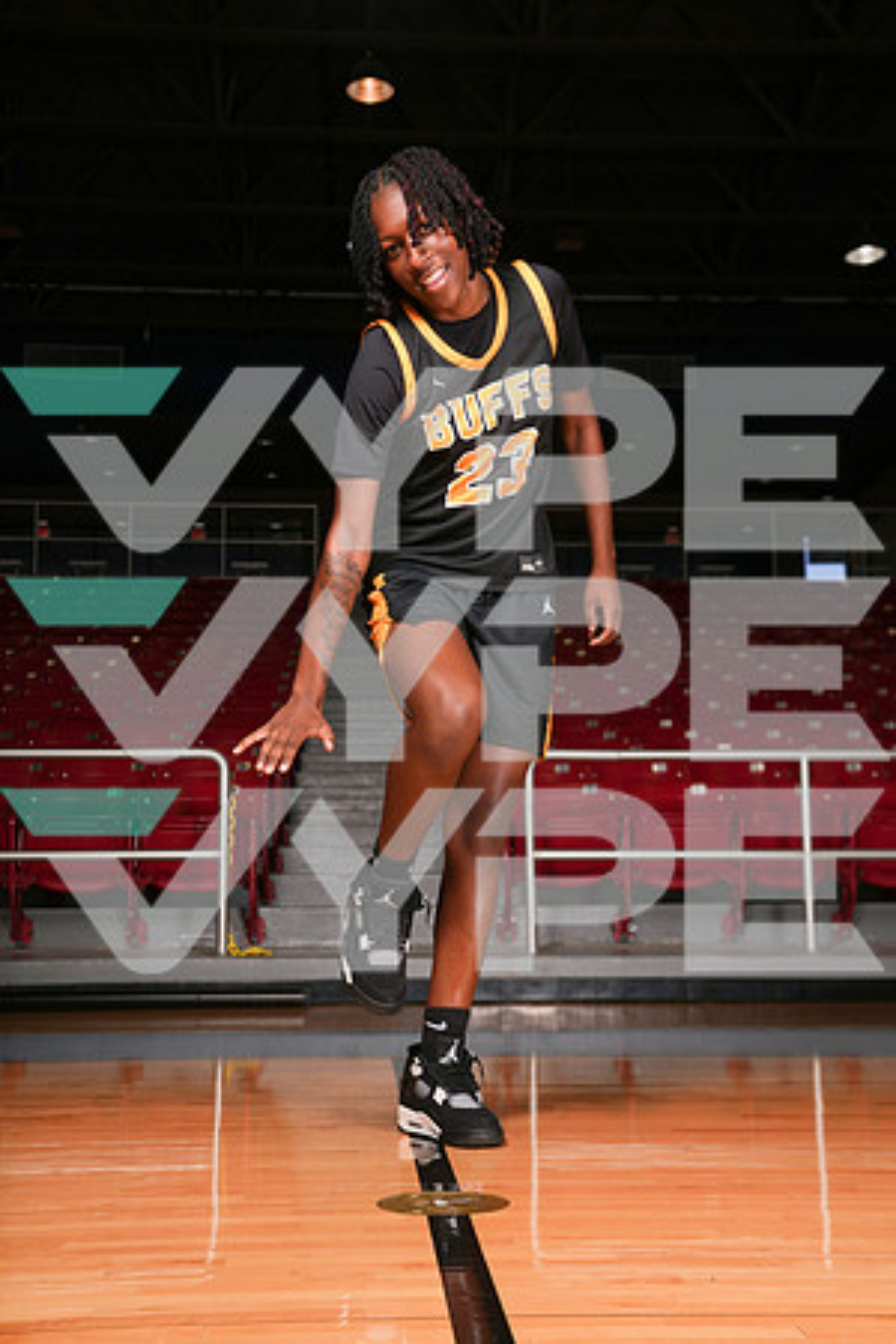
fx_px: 1605
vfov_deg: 45.4
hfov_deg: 31.2
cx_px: 448
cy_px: 672
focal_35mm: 43
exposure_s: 1/200
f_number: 6.3
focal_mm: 43
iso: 250
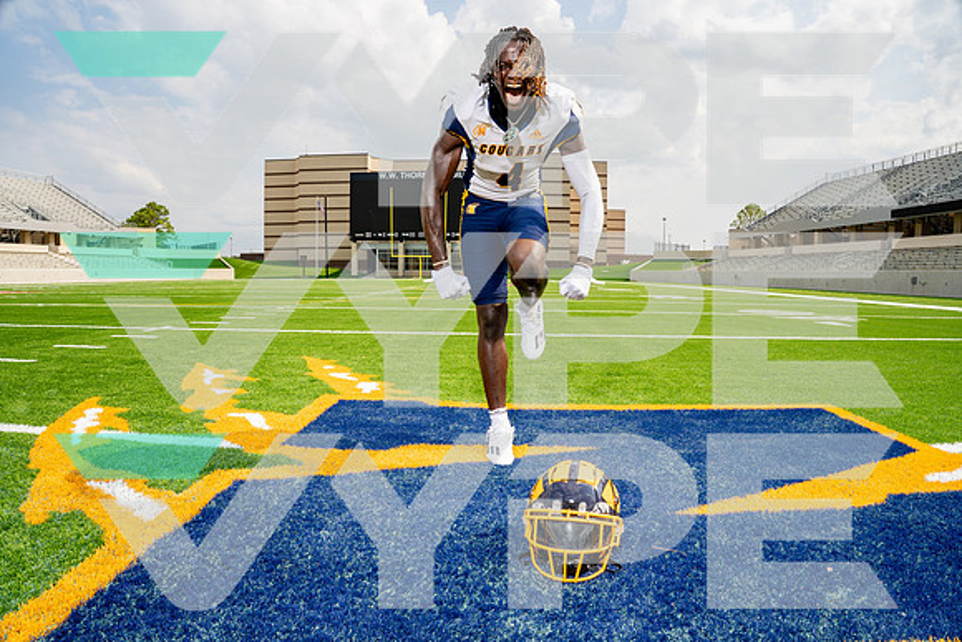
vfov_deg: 60.9
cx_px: 481
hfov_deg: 82.8
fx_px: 546
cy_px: 321
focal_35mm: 20
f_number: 8
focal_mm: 20
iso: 100
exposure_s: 1/250
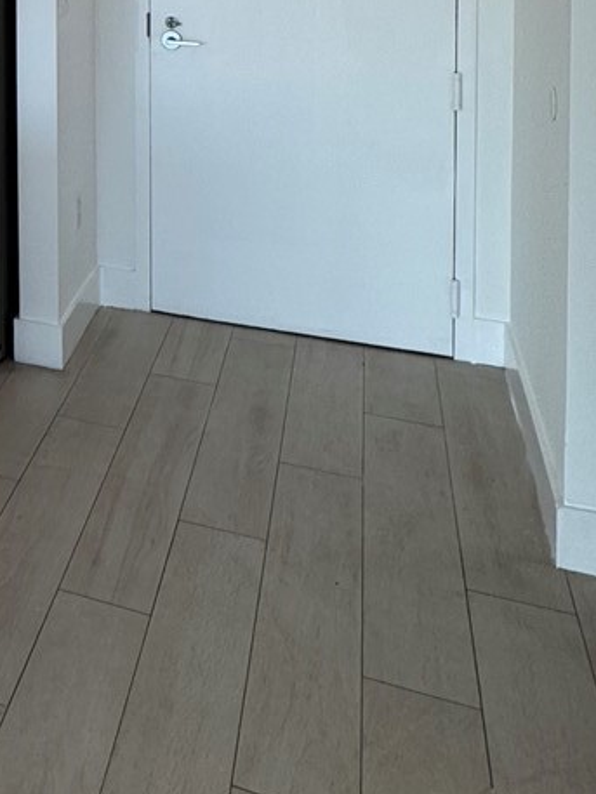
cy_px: -49
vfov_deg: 34.4
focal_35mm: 49
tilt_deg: -3.2
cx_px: -276
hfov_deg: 24.0
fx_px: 1124
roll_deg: +2.3
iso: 40
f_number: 2.2
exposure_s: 1/183
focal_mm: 2.22
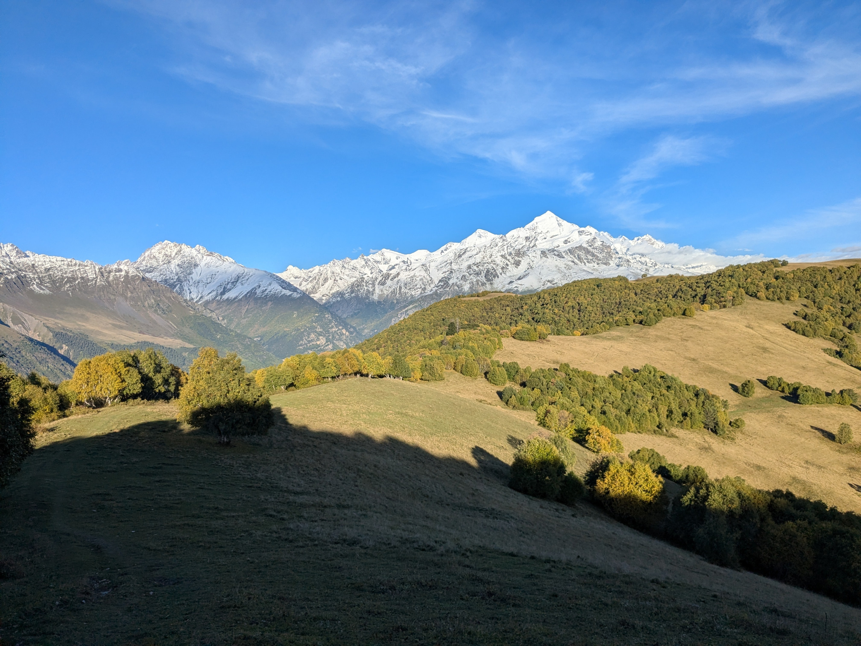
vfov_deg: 51.4
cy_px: 323
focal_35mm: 27
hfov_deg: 65.3
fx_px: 672
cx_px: 430
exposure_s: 1/4673
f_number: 1.73
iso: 64
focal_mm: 4.38
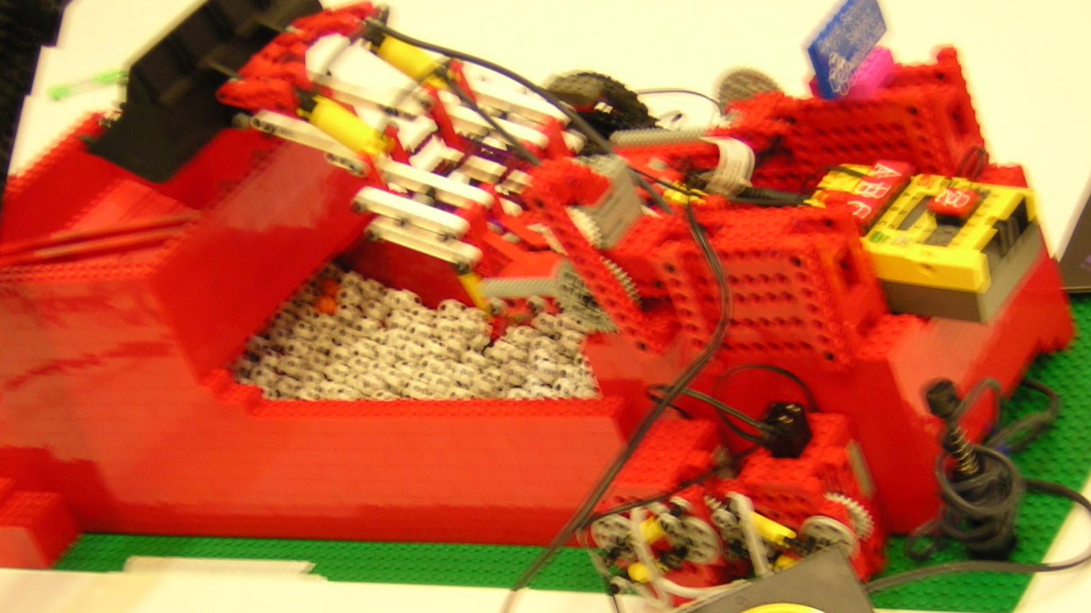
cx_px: 546
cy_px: 339
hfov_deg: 22.9
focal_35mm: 93
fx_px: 2690
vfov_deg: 13.0
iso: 146
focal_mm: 11.1
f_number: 4.1
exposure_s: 1/3.8
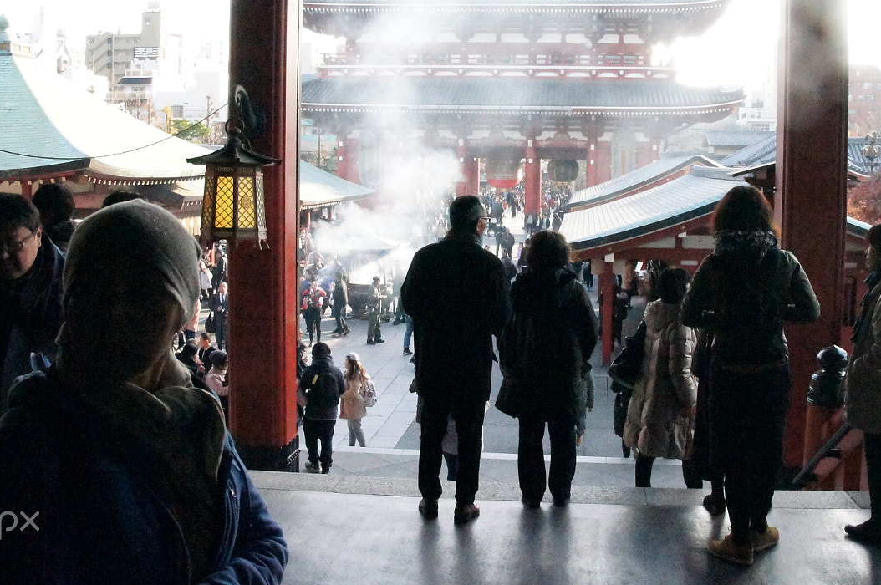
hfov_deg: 47.3
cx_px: 501
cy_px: 196
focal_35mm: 41
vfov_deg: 32.3
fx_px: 1002
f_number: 11
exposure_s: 1/1000
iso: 12800
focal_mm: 18
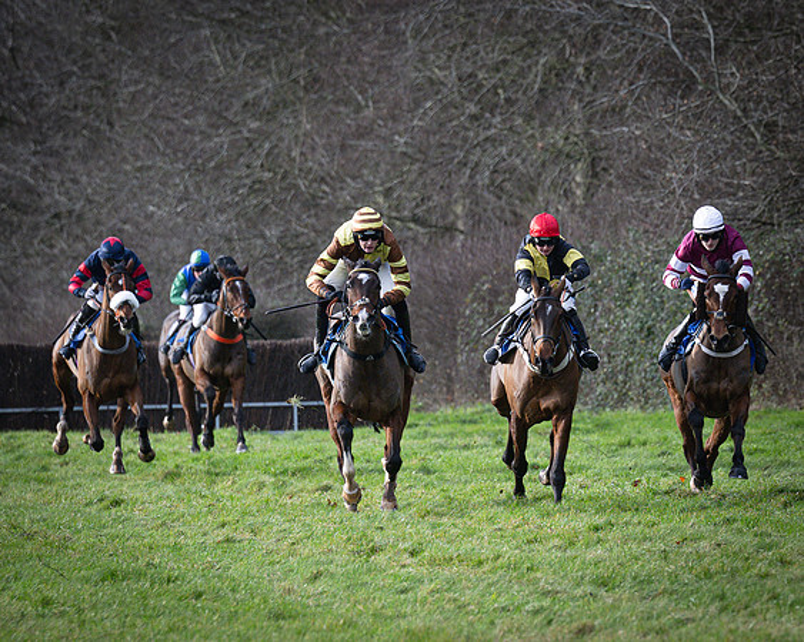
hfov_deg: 3.7
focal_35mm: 517
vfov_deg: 3.0
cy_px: 332
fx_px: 12309
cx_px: 596
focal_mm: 175
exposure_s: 1/1250
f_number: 4
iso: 400
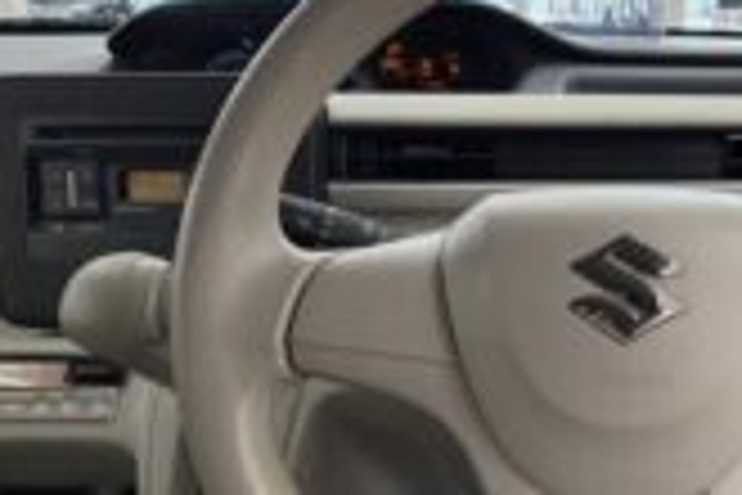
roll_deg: +0.2
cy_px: 295
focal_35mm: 31
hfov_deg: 55.8
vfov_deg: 42.1
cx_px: 598
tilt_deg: -24.8
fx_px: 639
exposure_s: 1/100
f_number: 2.2
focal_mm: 2.22
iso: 250
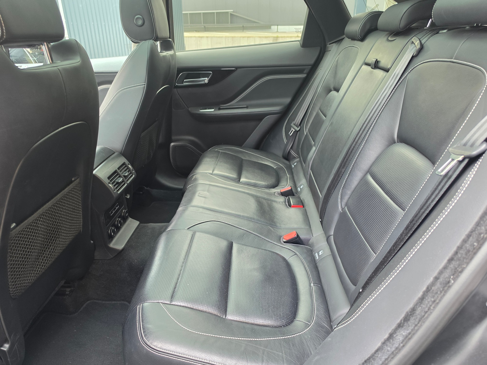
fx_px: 324
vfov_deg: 58.9
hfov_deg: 73.9
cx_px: 244
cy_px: 182
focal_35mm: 23
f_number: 1.4
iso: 160
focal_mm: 6.5
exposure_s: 1/100
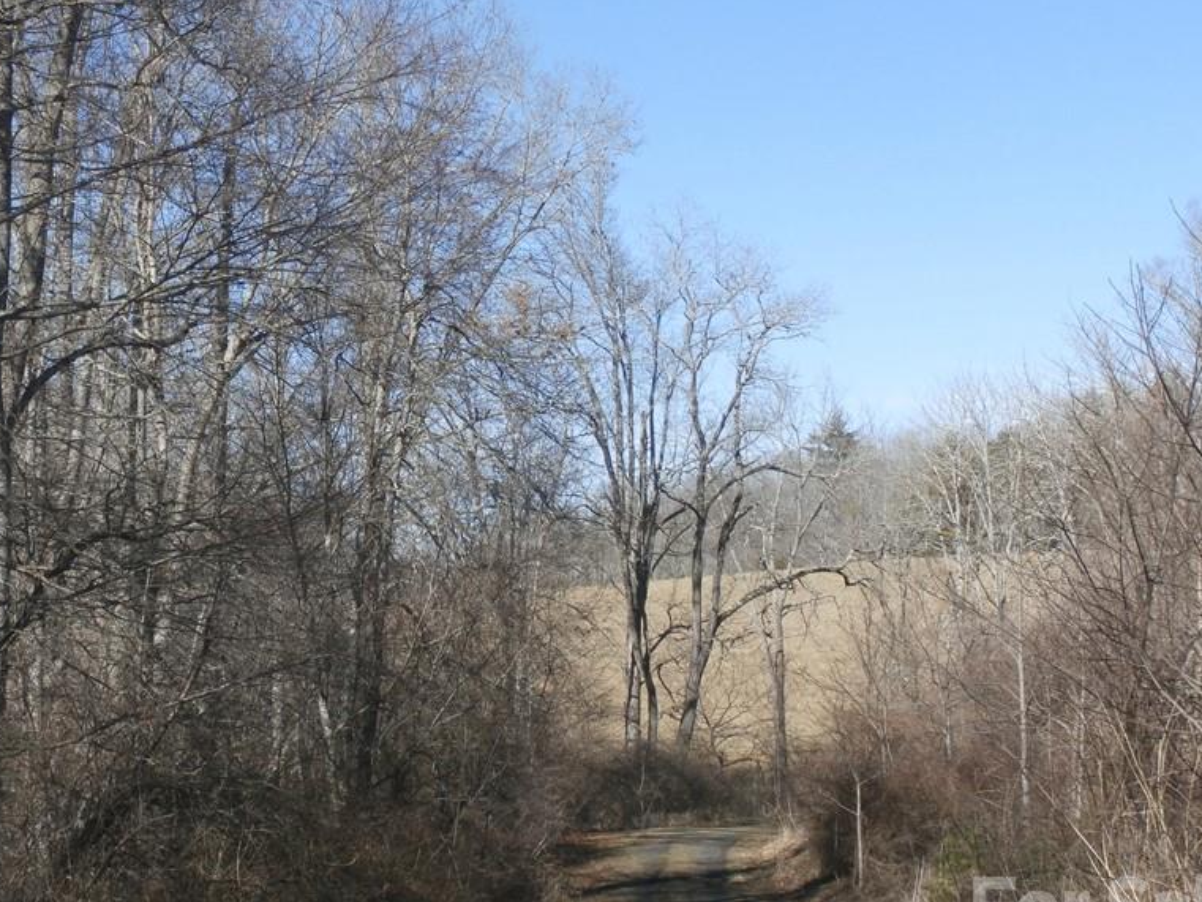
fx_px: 2570
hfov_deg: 26.3
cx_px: 482
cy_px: 499
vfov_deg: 19.9
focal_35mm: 74
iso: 100
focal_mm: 9.76
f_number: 4.1
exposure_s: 1/500
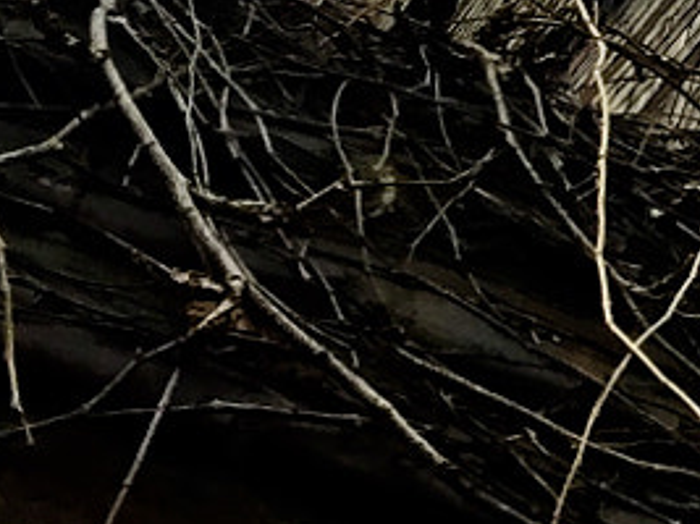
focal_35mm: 174
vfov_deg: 8.5
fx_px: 3517
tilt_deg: +45.5
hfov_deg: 9.8
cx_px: 1749
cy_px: 37
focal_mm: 4.15
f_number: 2.2
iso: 32
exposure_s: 1/33
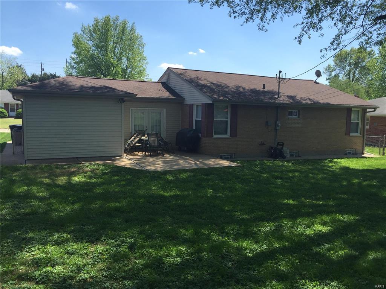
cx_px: 193
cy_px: 144
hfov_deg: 61.7
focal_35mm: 29
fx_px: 323
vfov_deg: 48.2
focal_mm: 4.15
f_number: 2.2
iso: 32
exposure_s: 1/1199
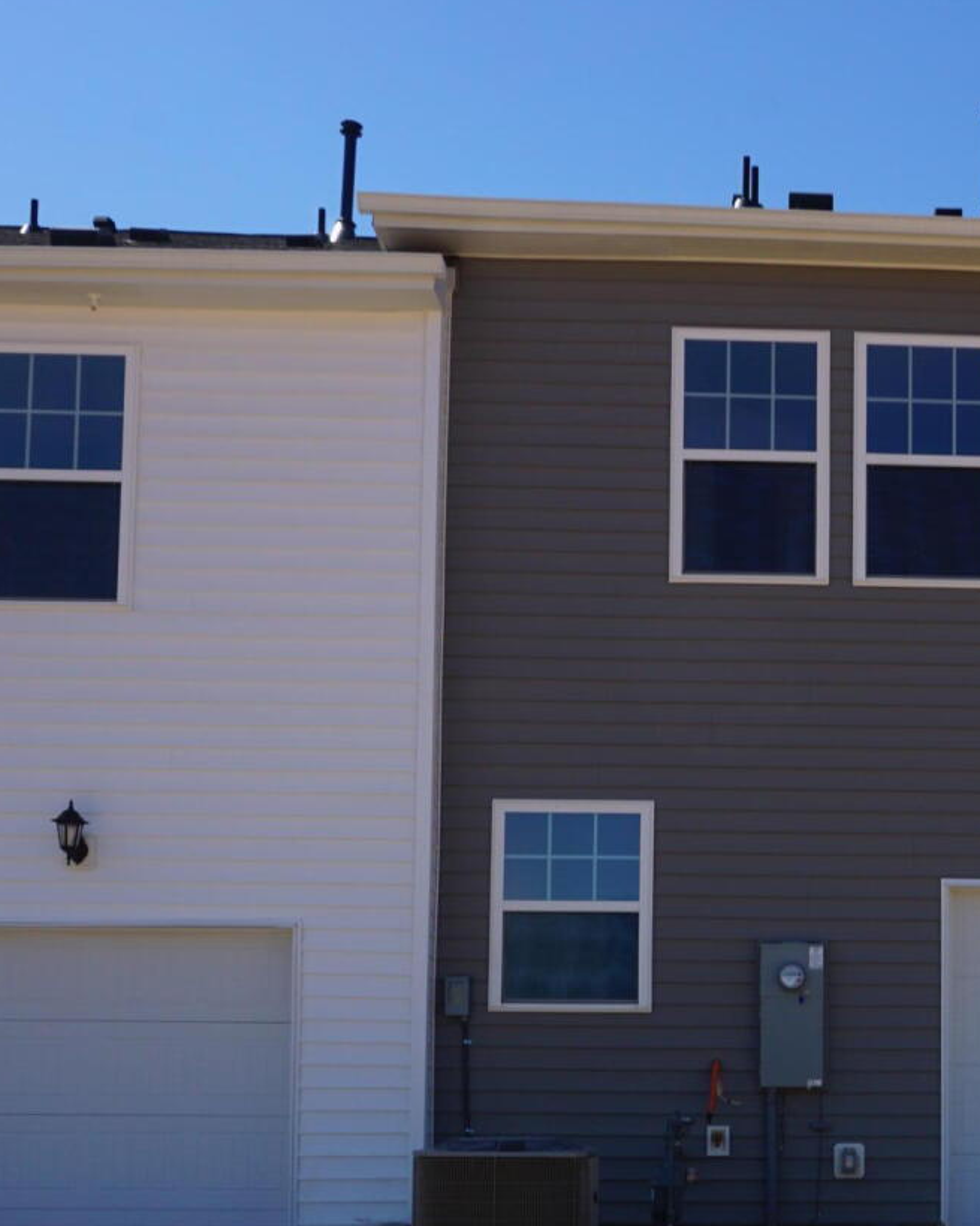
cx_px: 990
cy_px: 1000
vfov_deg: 33.1
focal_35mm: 55
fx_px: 1994
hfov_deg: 26.1
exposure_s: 1/160
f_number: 11
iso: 100
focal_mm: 16
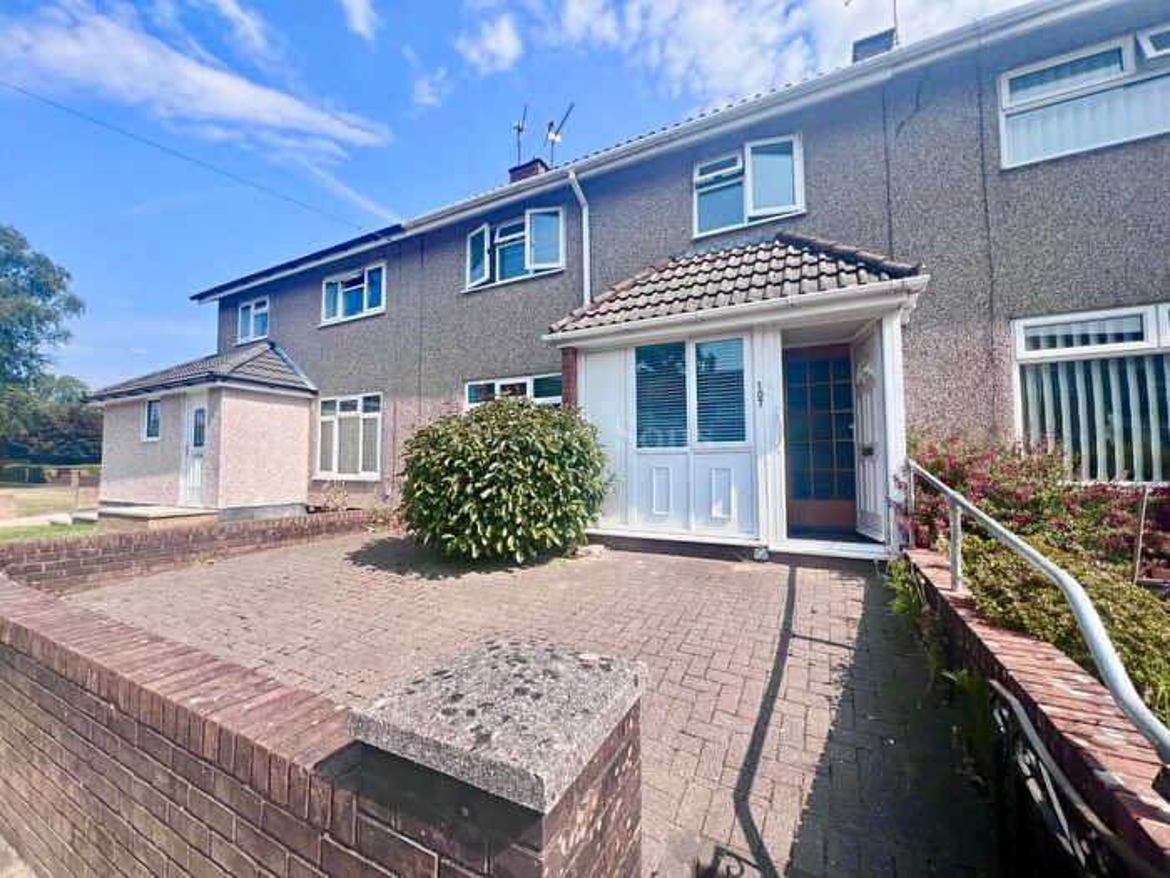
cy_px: 439
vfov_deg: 89.9
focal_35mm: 13
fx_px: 439
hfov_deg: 106.2
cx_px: 585
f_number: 1.8
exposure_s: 1/1155
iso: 32
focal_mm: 1.57
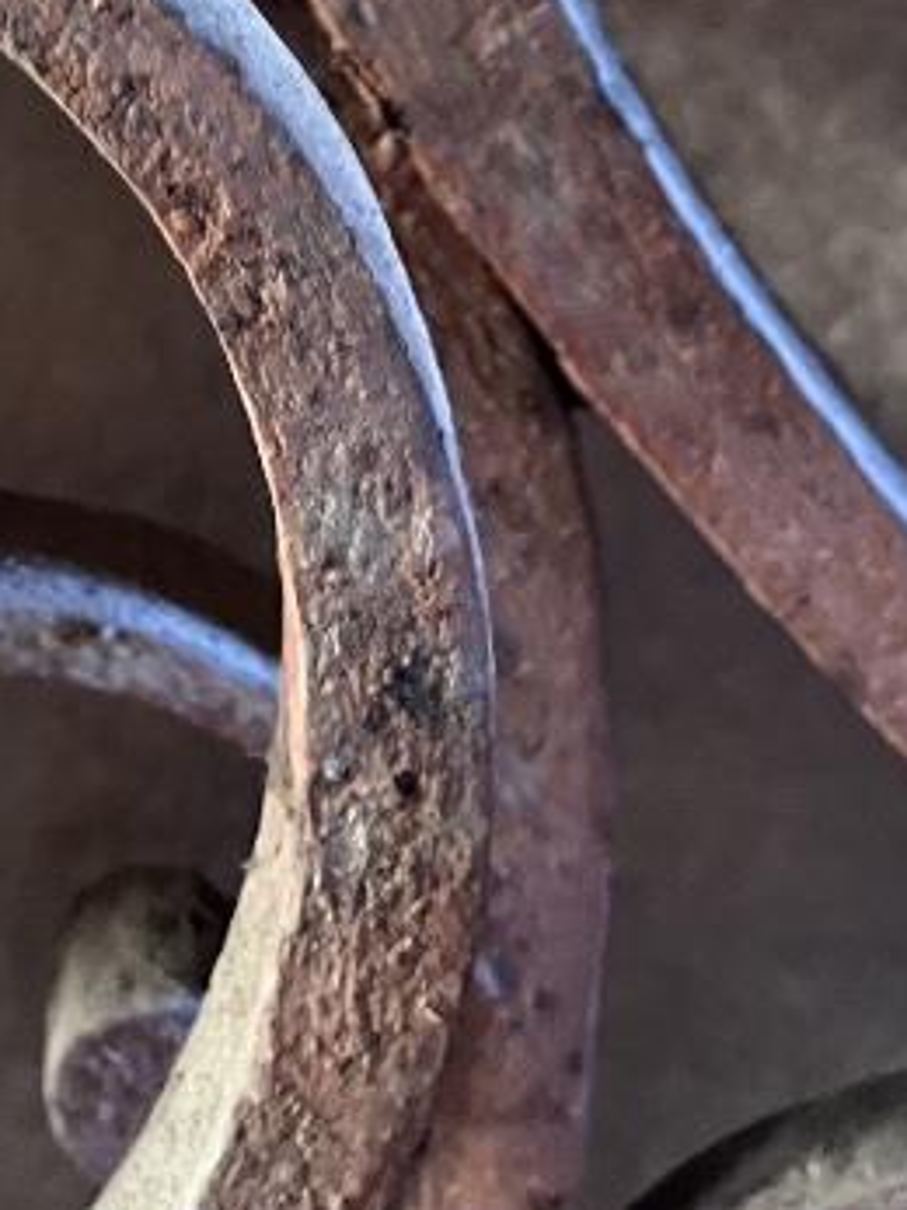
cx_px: 31
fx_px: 3146
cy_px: -833
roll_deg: +2.0
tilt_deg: -26.6
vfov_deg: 18.2
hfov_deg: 16.1
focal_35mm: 90
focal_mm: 5.1
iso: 500
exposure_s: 1/60
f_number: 1.6
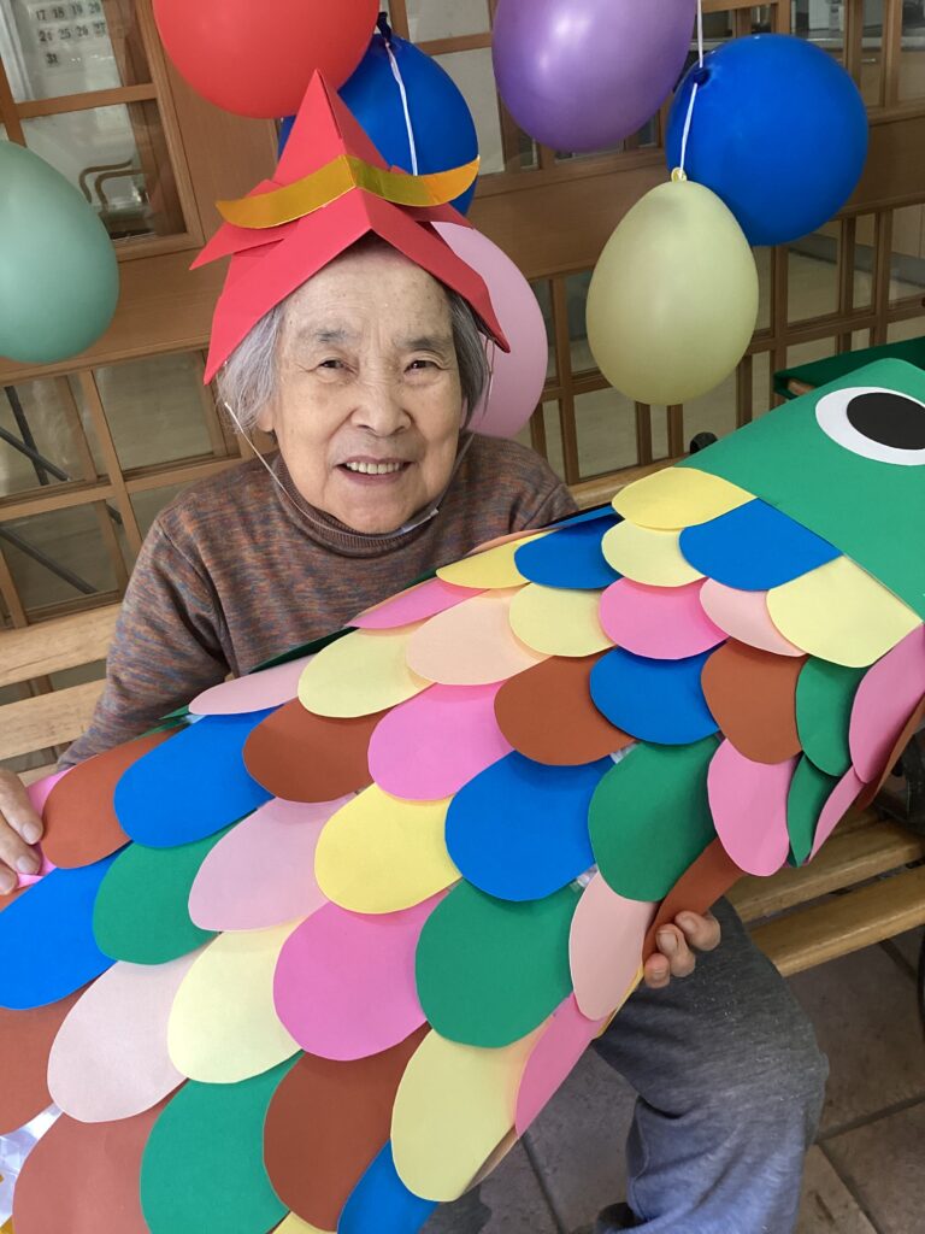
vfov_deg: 58.4
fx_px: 1104
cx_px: 462
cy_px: 617
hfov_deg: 45.4
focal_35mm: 31
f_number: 2.4
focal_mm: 3.3
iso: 100
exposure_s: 1/50
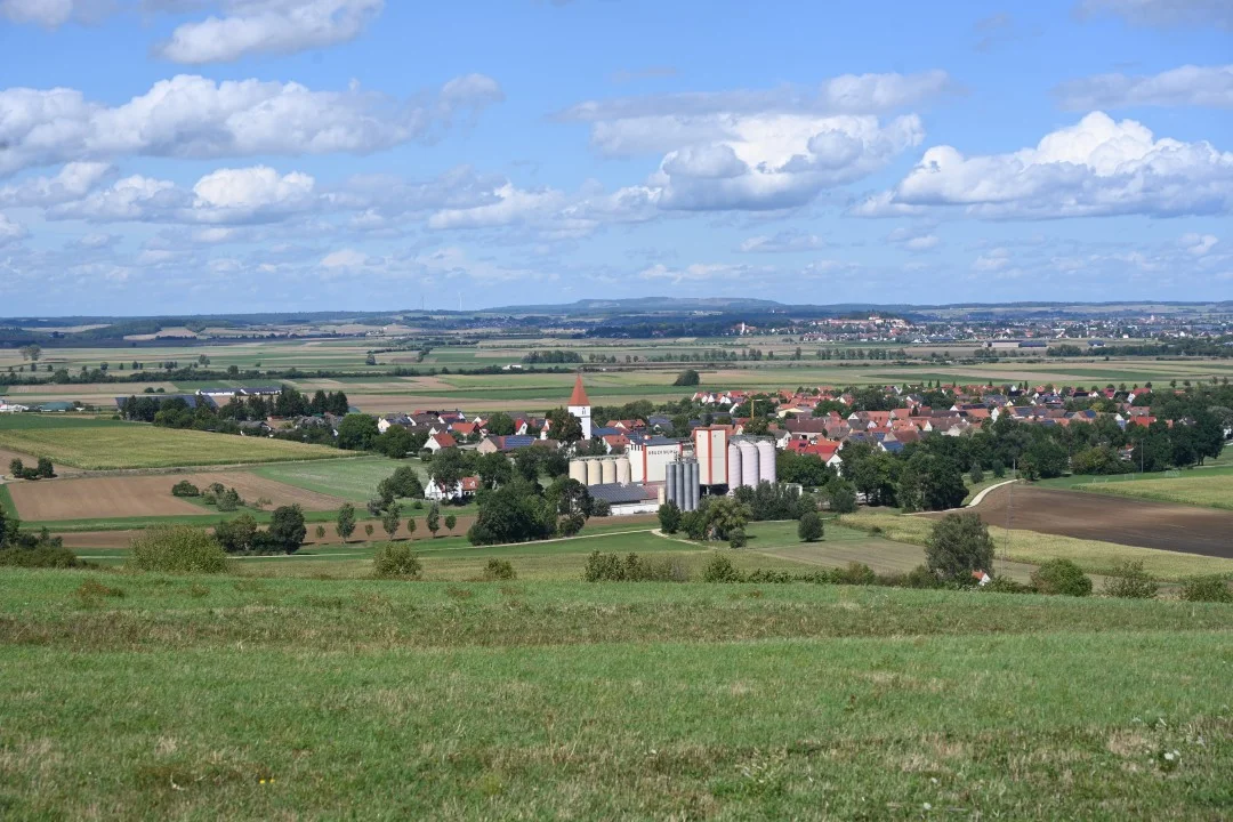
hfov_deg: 28.8
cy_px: 411
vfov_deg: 19.5
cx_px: 616
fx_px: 2397
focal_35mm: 70
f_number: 8
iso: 100
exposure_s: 1/500
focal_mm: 70
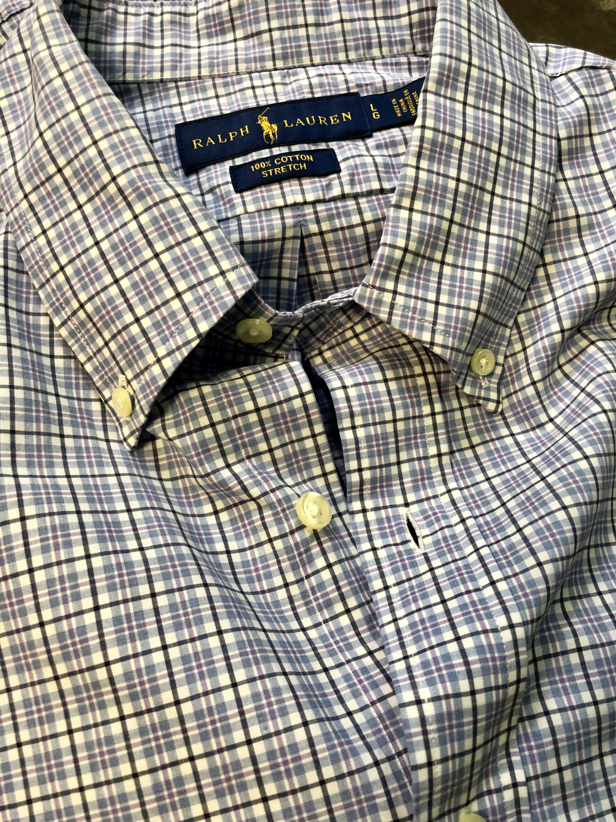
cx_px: 308
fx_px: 664
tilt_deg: -71.1
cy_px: 411
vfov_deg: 63.4
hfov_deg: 49.7
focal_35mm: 28
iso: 32
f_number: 1.8
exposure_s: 1/26
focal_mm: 4
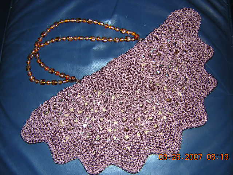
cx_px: 116
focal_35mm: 36
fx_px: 242
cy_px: 88
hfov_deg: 51.4
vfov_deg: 39.7
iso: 100
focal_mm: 4.7
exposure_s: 1/60.1
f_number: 2.6
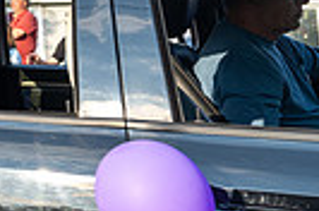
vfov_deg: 12.2
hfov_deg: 15.2
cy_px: -126
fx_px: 928
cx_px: -345
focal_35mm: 105
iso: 250
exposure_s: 1/250
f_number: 7.1
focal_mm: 24
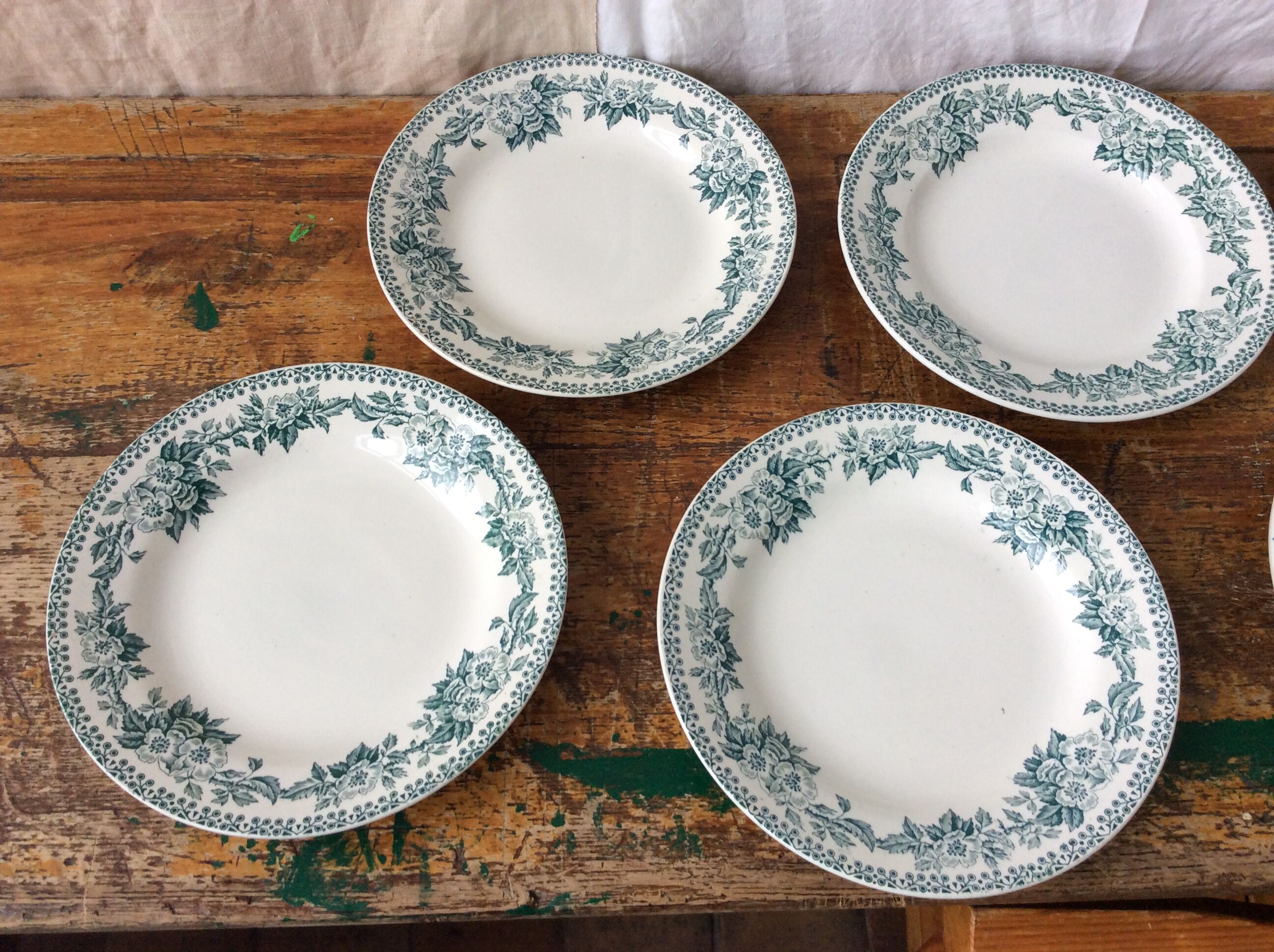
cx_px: 637
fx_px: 1176
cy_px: 476
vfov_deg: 44.1
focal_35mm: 32
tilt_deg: -62.5
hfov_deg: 56.9
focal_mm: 3.3
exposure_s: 1/100
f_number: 2.4
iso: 64
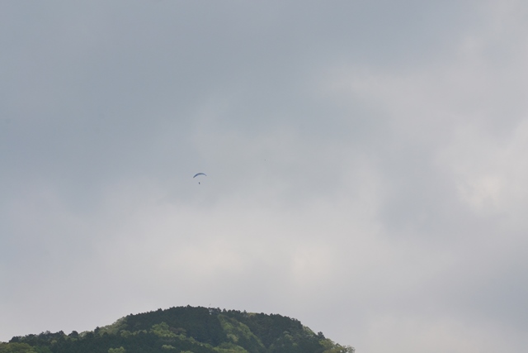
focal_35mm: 82
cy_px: 176
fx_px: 1210
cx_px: 264
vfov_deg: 16.6
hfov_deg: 24.6
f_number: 11
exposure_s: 1/500
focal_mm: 55
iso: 320
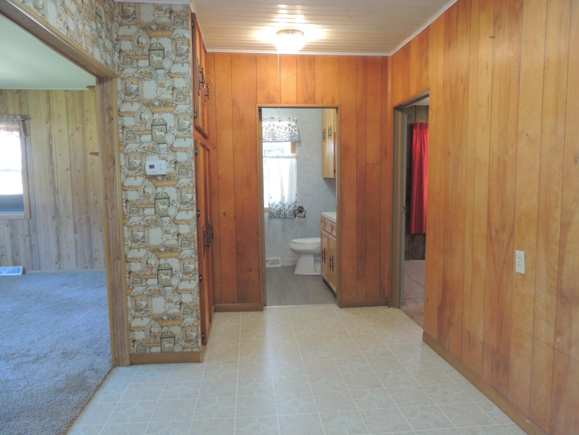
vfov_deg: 56.8
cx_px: 290
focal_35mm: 24
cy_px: 218
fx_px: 401
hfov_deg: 71.6
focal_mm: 4.3
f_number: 3
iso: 320
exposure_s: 1/30
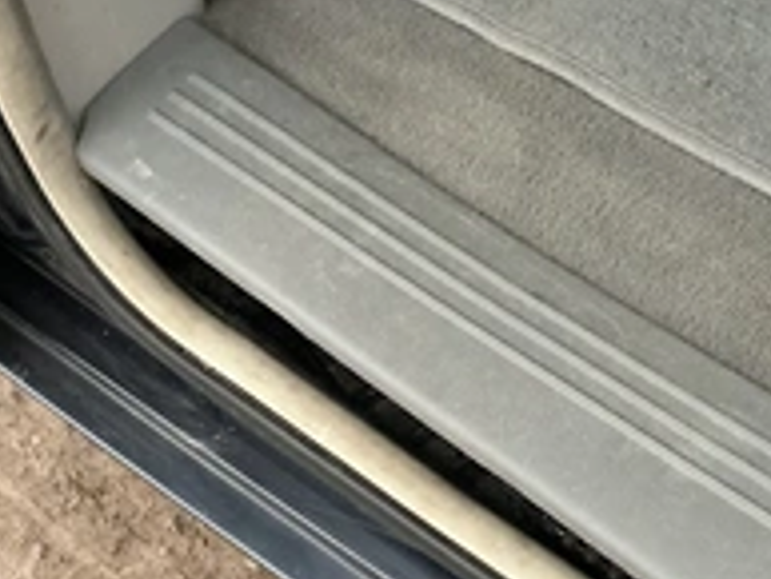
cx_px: 651
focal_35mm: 58
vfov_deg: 24.7
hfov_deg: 32.0
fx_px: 1293
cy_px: 499
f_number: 1.8
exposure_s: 1/43
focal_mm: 3
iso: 320
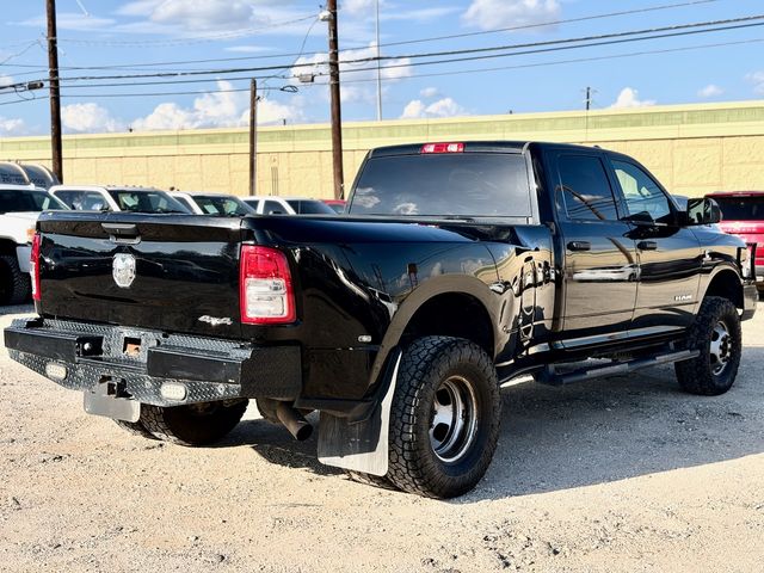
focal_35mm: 48
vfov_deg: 30.3
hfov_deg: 39.7
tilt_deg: -3.3
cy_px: 286
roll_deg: +1.5
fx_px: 1059
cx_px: 382
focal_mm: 6.76
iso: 64
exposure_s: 1/3891
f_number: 1.78
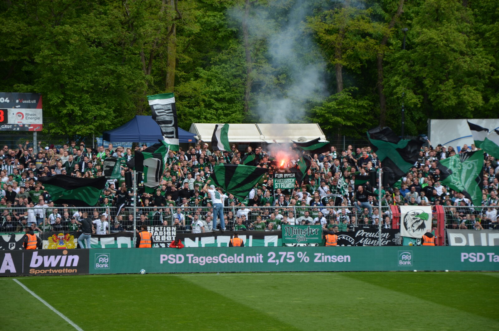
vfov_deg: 8.7
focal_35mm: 158
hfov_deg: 13.1
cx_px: 250
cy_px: 166
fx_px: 2179
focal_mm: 105
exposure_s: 1/640
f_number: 6.3
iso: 200
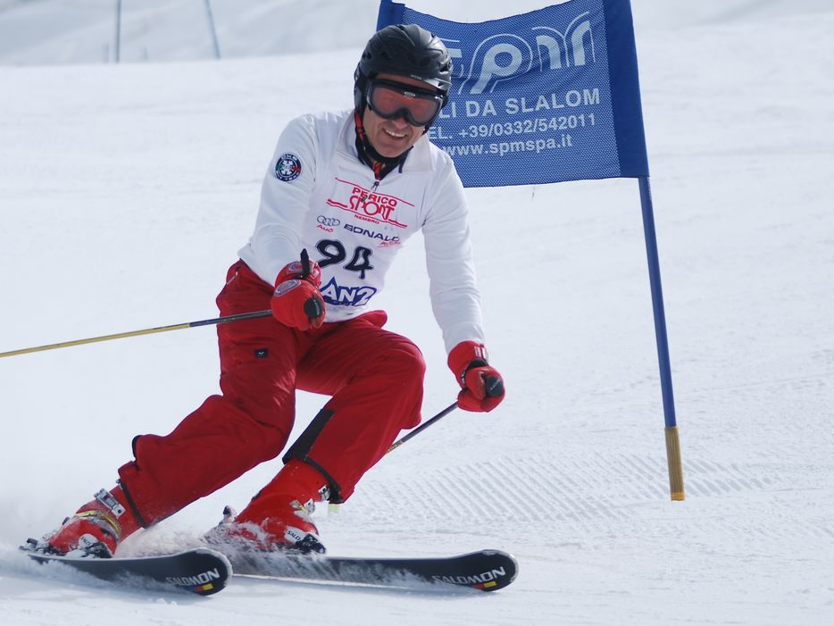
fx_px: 8045
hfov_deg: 5.9
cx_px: 372
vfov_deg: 4.5
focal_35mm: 334
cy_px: 286
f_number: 5
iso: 100
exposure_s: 1/1250
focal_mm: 135
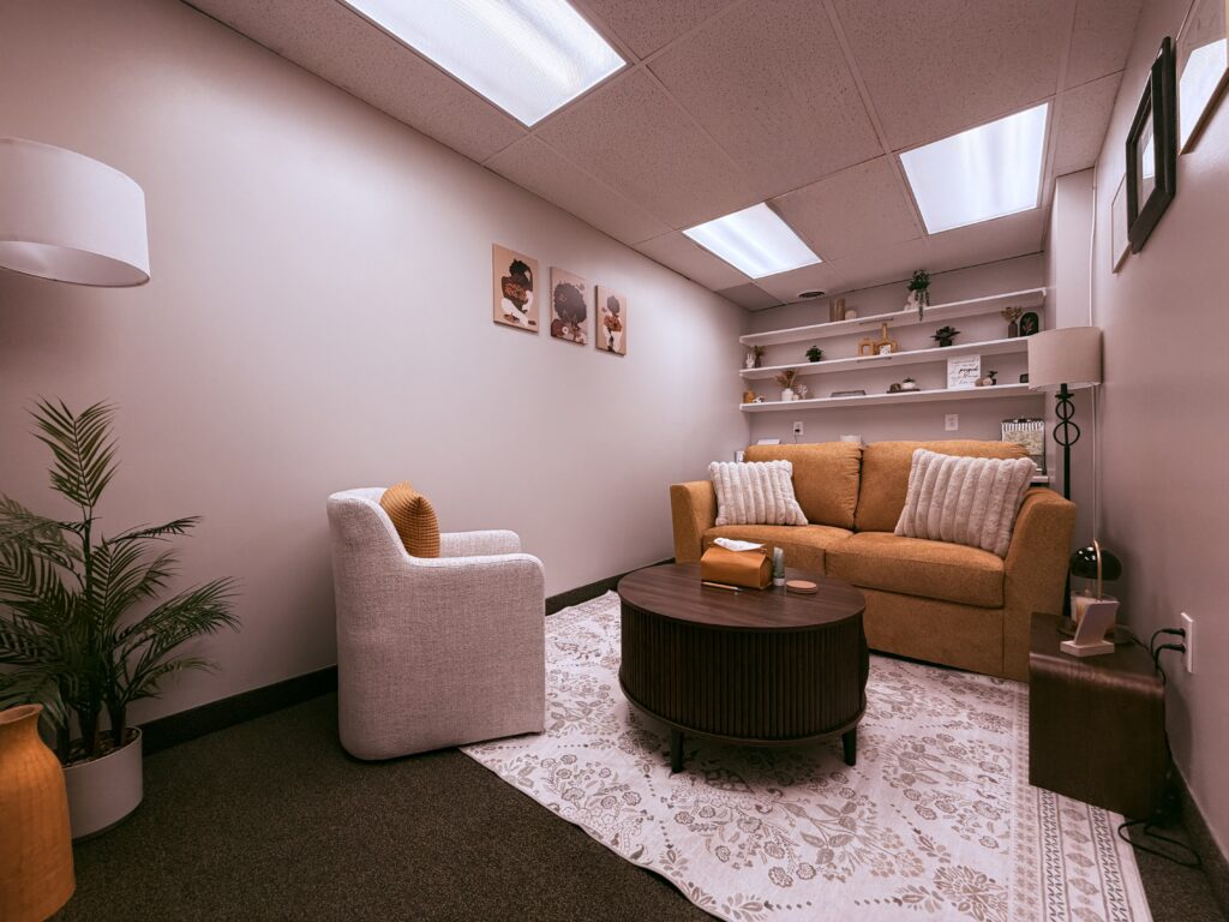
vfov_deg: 85.7
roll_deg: +0.2
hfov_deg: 102.1
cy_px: 461
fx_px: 497
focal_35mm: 14
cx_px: 614
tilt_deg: -1.7
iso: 160
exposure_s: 1/120
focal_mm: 2.22
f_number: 2.2
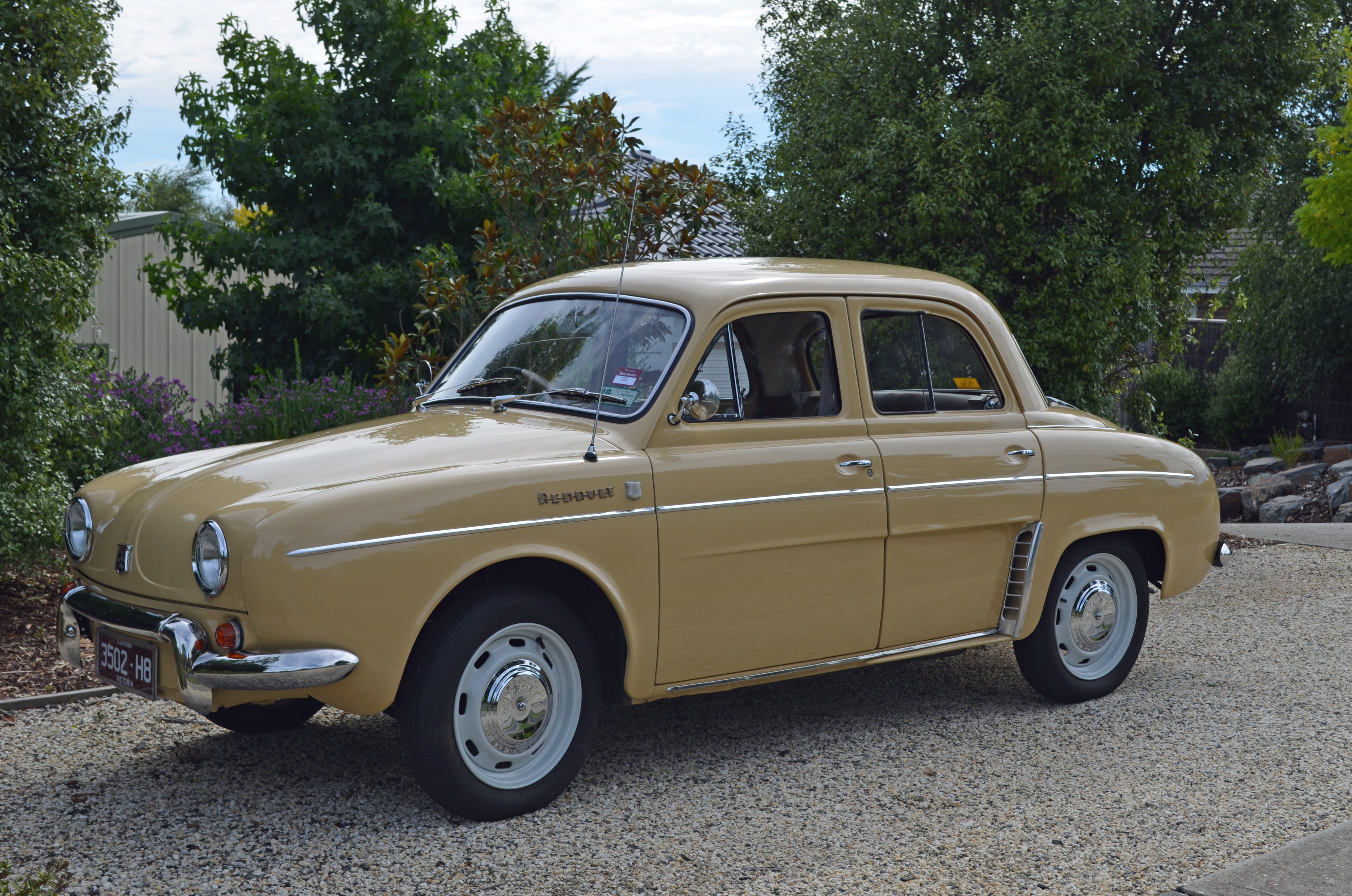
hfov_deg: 39.0
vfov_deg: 26.4
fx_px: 1911
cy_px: 448
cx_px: 676
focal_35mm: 51
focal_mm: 34
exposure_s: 1/250
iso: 110
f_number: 8
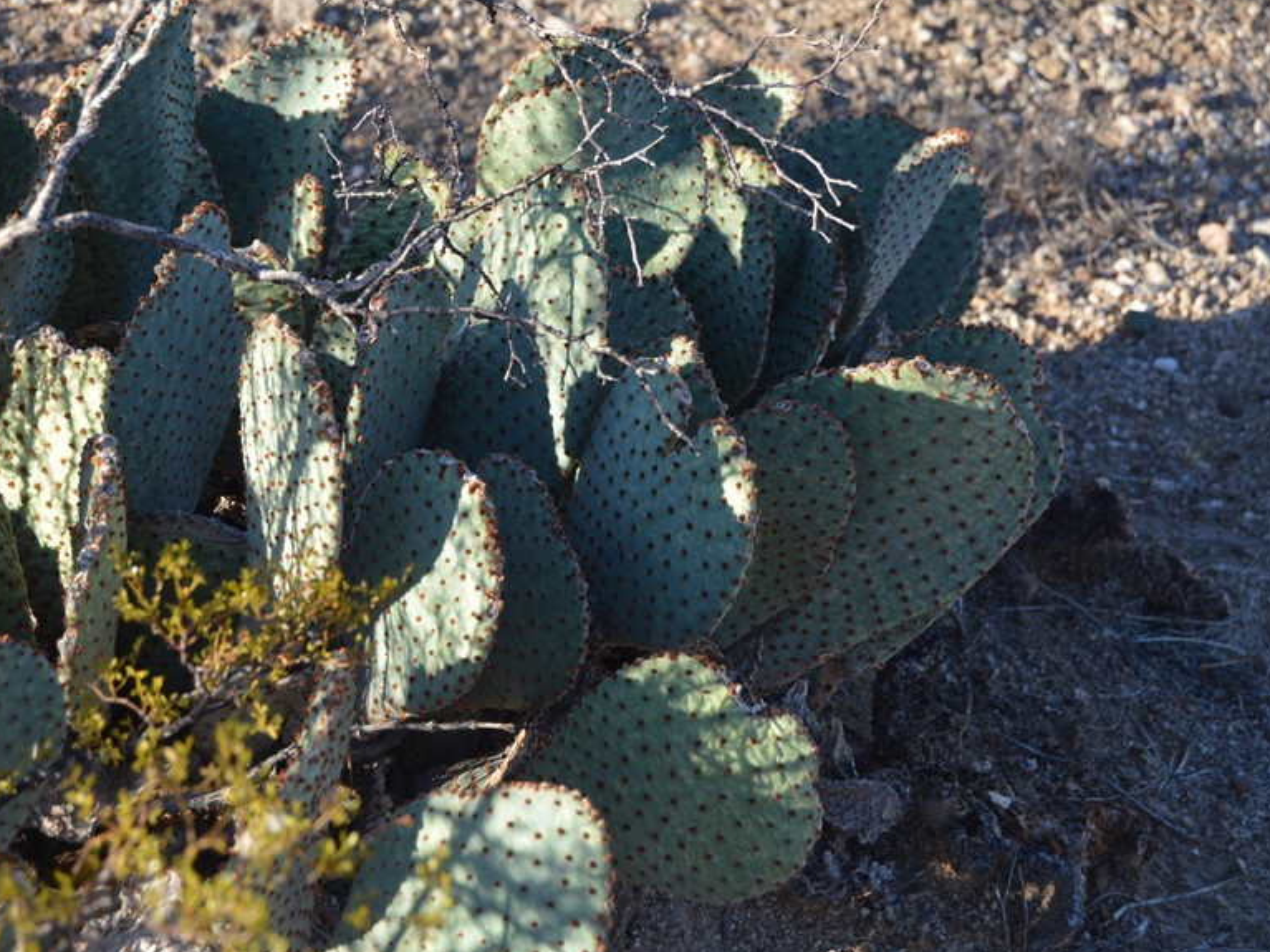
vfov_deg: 14.5
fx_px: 3742
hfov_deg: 19.3
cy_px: 460
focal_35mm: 102
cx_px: 535
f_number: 5.6
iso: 560
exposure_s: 1/1000
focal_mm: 50
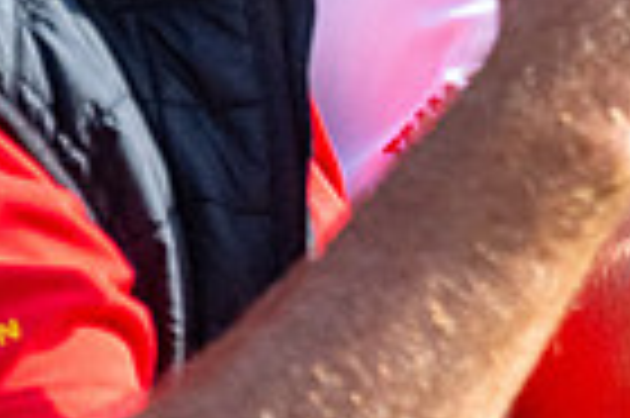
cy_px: -292
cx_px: 891
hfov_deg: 1.1
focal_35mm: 1864
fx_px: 32582
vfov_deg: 0.7
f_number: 4
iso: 500
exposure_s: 1/6400
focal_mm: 300
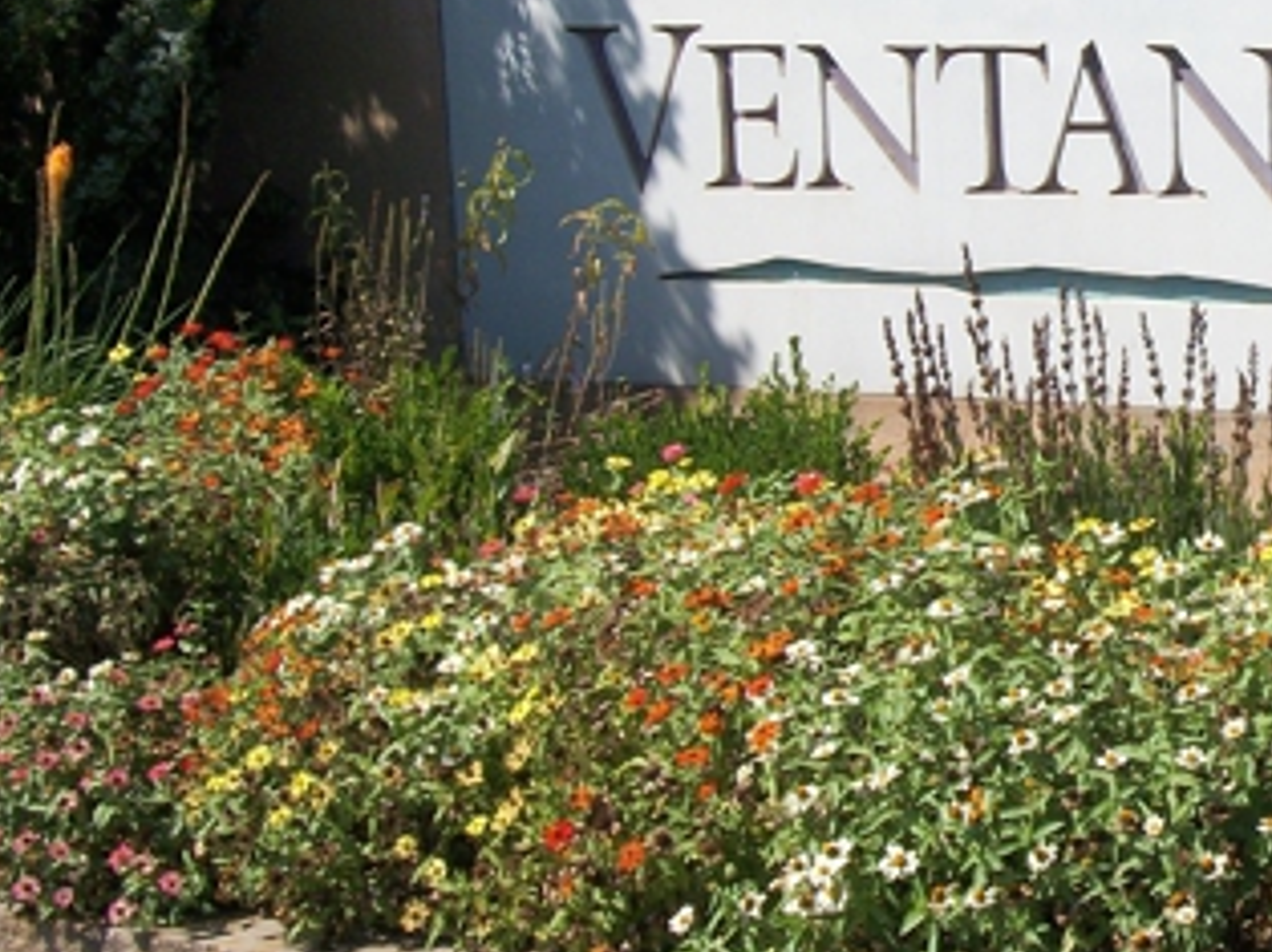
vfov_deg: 14.4
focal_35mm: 102
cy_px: 259
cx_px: 1236
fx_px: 3745
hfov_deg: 18.8
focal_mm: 7.1
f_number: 9.9
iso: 80
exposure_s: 1/160
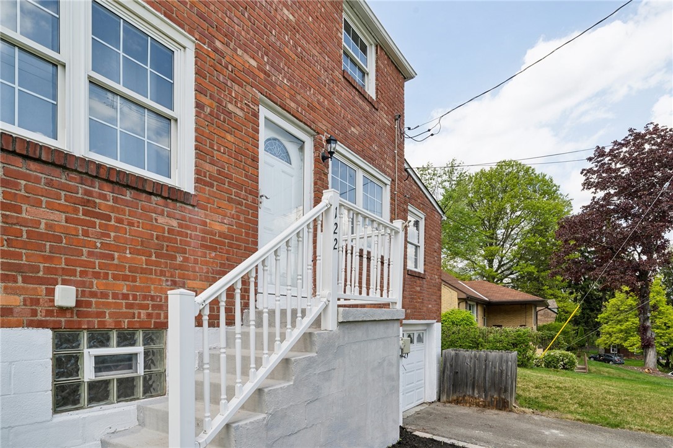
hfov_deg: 90.0
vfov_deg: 67.3
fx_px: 336
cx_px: 336
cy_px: 224
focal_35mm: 18
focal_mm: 18
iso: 50
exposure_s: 1/30
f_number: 11
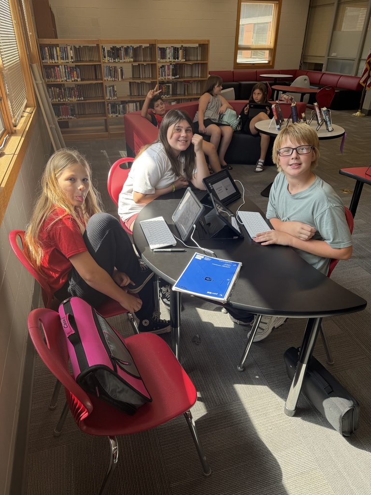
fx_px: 343
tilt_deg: -30.7
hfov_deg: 56.8
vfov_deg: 71.6
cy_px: 248
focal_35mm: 24
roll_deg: -1.4
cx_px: 186
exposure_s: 1/277
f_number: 1.78
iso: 80
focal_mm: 6.76
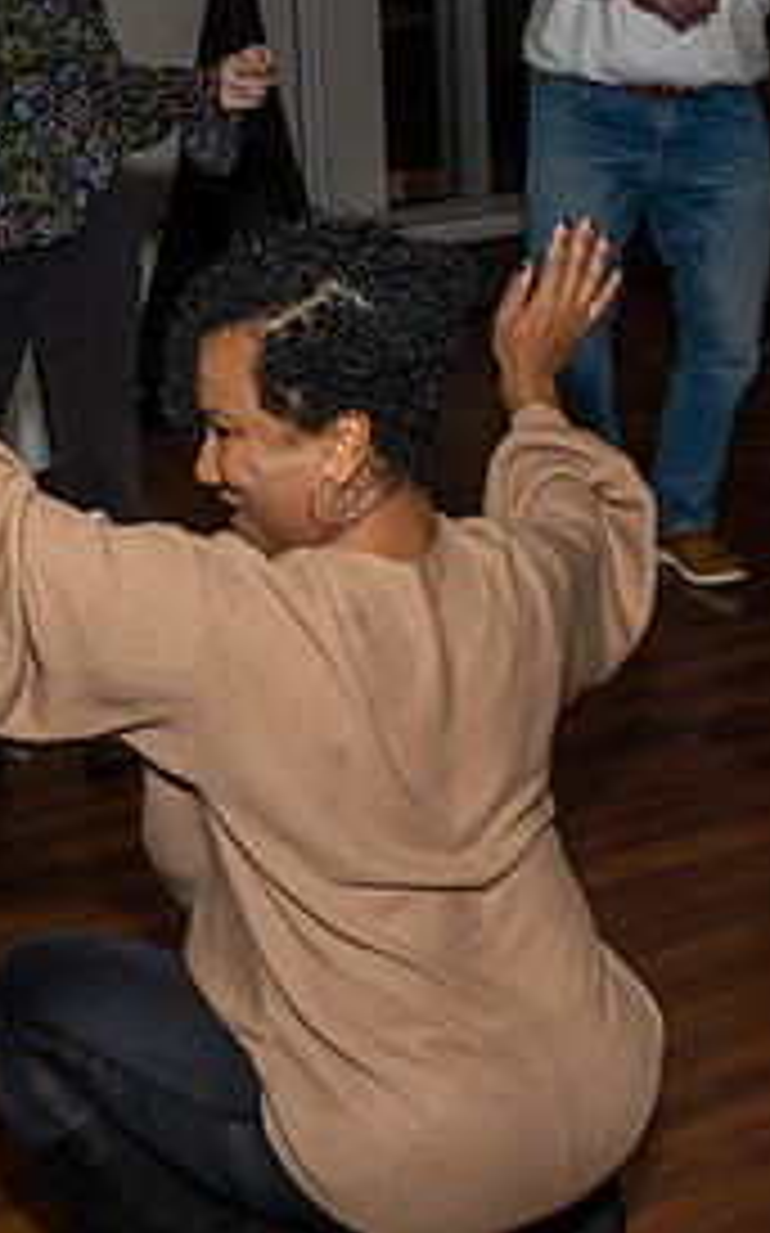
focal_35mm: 68
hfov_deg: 19.0
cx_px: 192
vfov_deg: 30.2
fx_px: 2286
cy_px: 621
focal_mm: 17
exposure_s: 1/250
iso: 400
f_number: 8
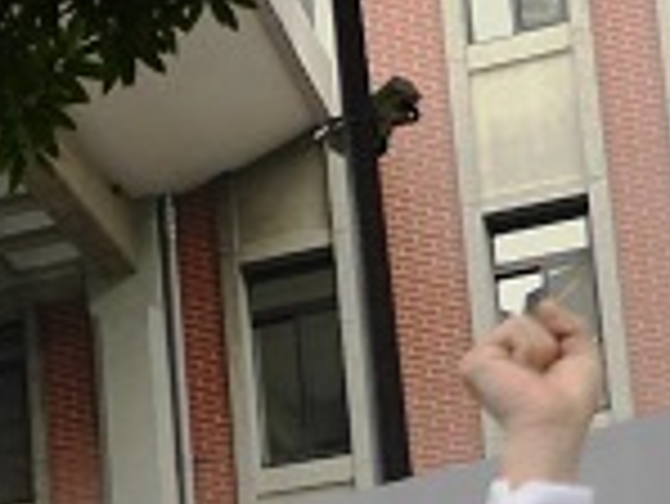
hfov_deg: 12.1
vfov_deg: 10.4
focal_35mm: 137
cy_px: 808
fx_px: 2654
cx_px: -818
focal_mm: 12
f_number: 2.8
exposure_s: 1/100
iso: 200
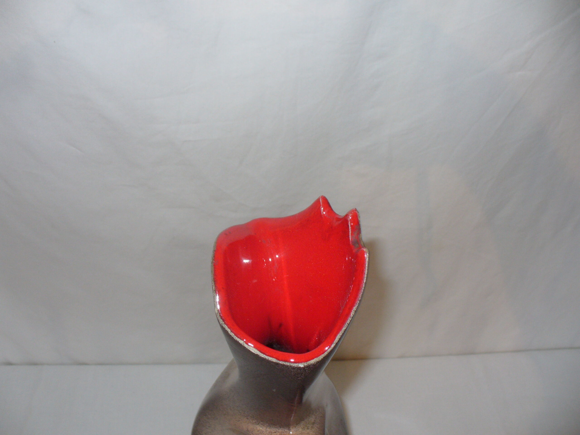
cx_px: 290
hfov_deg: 50.1
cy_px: 218
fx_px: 620
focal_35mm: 37
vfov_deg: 38.7
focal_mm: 6.1
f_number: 2.8
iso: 100
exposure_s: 1/8
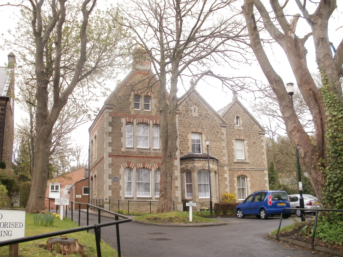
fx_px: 357
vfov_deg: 39.7
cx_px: 172
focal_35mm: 36
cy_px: 128
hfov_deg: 51.4
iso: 100
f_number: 3.5
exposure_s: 1/125
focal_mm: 6.3
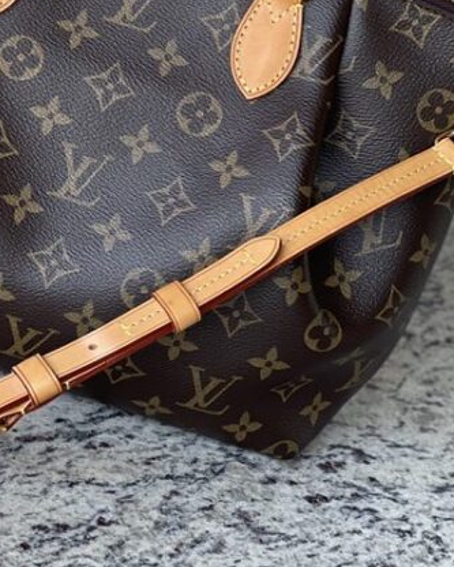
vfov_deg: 13.6
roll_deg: -18.2
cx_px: 71
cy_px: 14
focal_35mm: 140
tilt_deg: -20.4
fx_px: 2351
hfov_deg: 11.0
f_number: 2.2
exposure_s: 1/121
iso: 40
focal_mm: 7.5
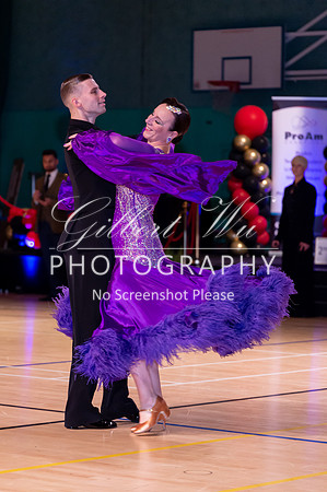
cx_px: 164
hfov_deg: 10.1
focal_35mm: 135
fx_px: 1843
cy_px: 246
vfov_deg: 15.2
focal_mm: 135
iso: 3200
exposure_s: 1/400
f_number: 4
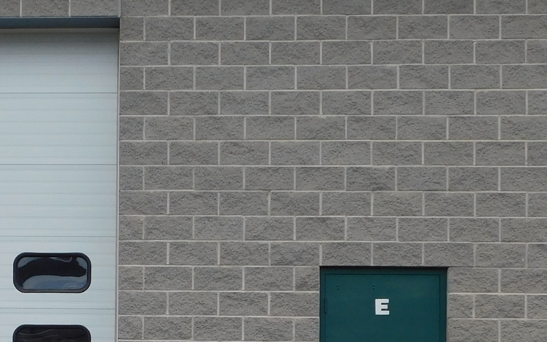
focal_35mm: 85
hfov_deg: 23.6
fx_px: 1267
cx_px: 45
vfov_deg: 15.1
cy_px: 344
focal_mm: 5.3
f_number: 3.2
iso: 125
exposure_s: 1/1000
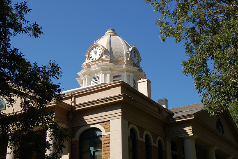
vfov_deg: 23.8
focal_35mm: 57
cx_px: 119
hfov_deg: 35.1
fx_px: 377
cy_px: 80
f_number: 10
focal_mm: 38
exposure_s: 1/320
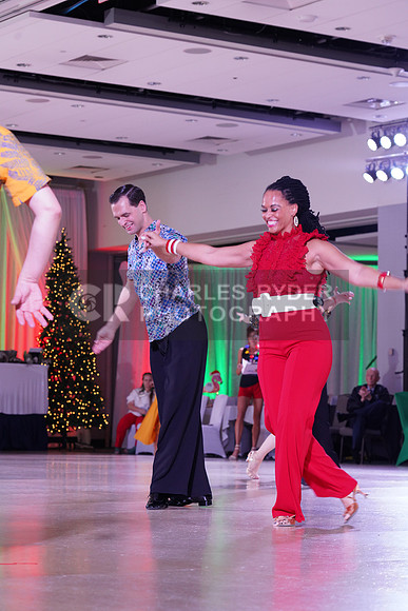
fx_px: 1631
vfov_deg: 21.2
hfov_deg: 14.3
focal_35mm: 96
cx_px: 204
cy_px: 306
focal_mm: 96
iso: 1600
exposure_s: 1/160
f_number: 6.3
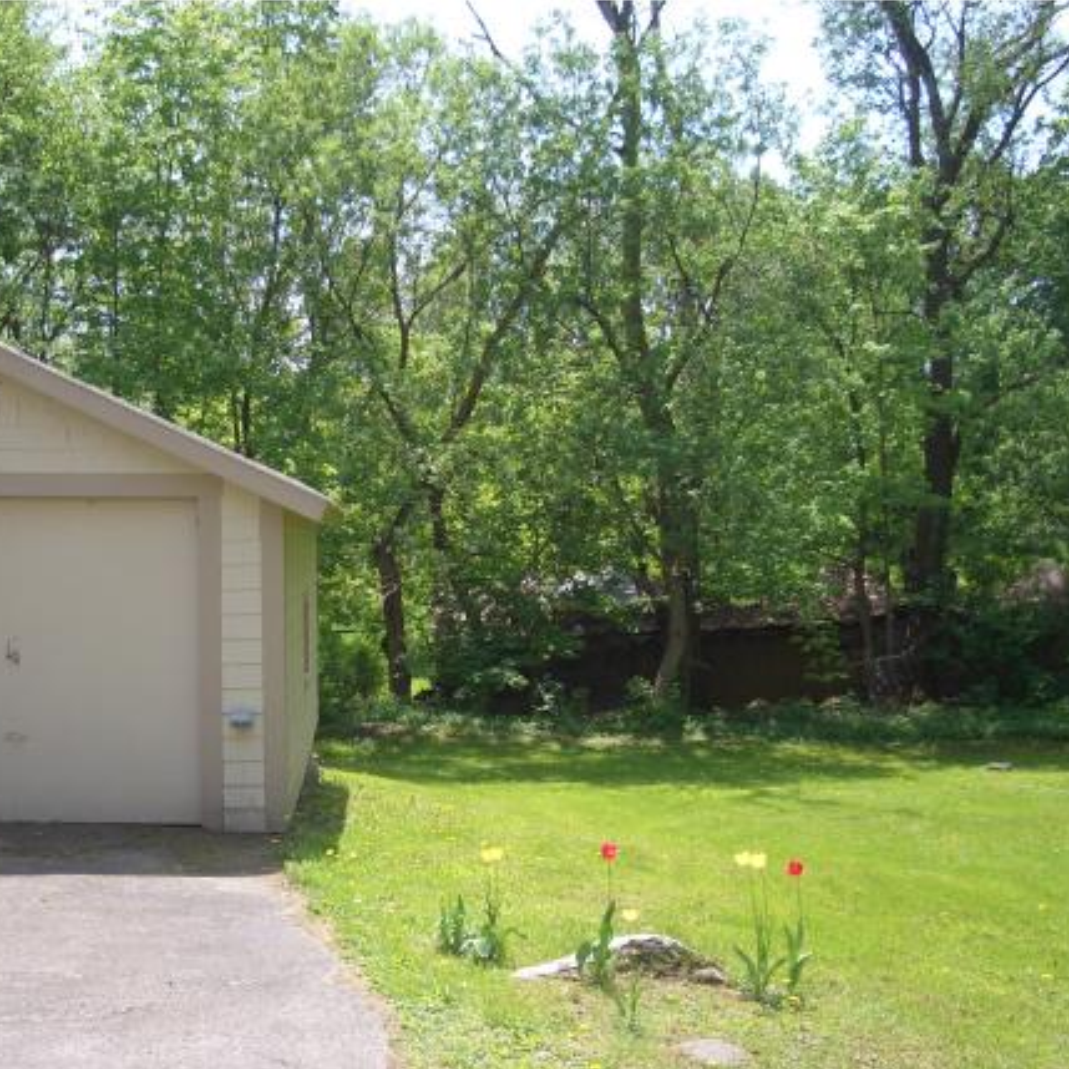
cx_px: 366
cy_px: 541
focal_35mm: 49
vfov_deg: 34.7
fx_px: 1712
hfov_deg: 34.4
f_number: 2.8
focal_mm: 6.8
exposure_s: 1/320
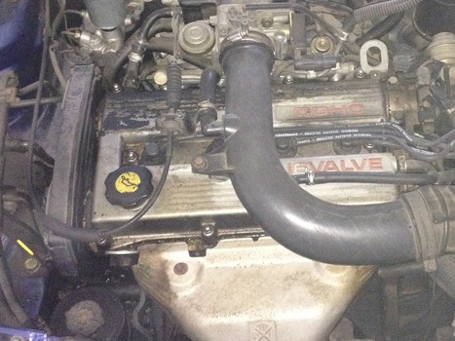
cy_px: 96
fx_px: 788
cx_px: 298
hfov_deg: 32.0
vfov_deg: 24.2
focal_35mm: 60
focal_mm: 4.28
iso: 400
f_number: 2.4
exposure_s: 1/16
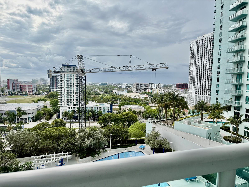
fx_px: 187
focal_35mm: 26
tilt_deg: -3.6
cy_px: 94
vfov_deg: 53.1
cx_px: 124
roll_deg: -1.1
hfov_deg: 67.3
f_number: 1.6
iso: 50
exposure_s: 1/2012
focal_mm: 5.96
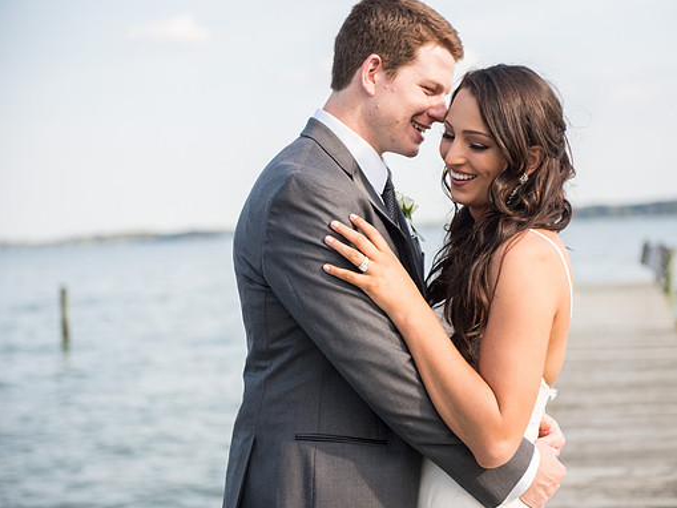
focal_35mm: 77
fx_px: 1506
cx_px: 382
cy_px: 255
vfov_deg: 19.1
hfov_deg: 25.3
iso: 320
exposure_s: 1/4000
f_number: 2.8
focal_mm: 70
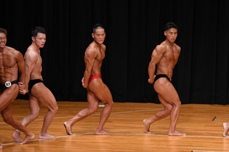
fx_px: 1717
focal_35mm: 270
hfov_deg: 7.6
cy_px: 76
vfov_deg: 5.1
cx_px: 114
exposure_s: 1/400
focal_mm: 180
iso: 3200
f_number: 5.6
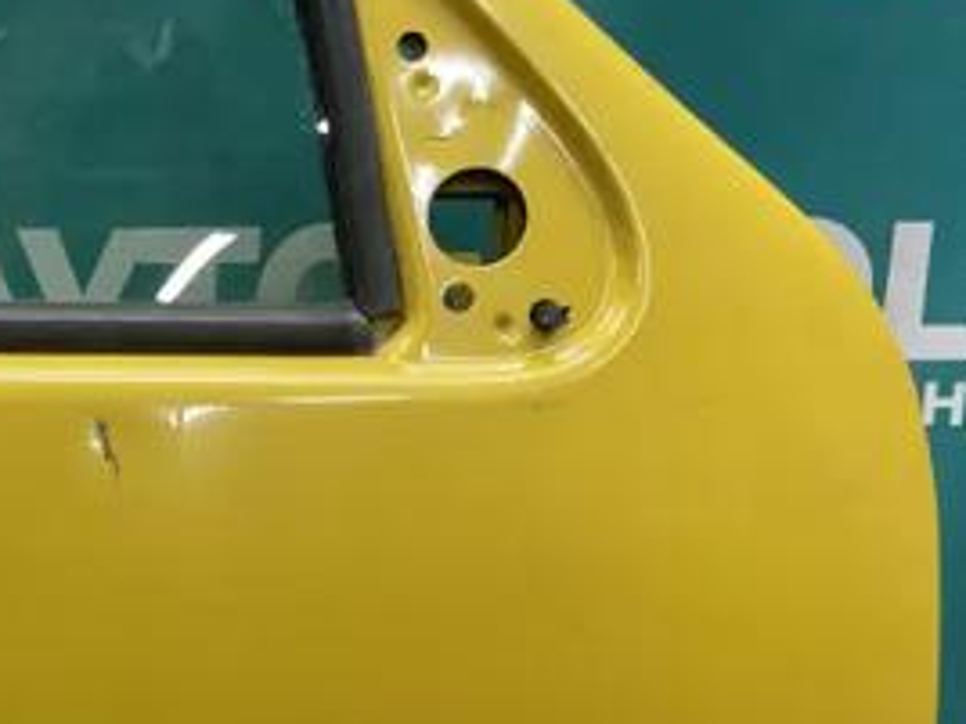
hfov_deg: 27.7
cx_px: -166
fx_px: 1730
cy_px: 767
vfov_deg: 22.5
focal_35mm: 62
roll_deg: +0.1
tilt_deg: -14.4
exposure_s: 1/50
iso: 125
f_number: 1.6
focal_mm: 4.2
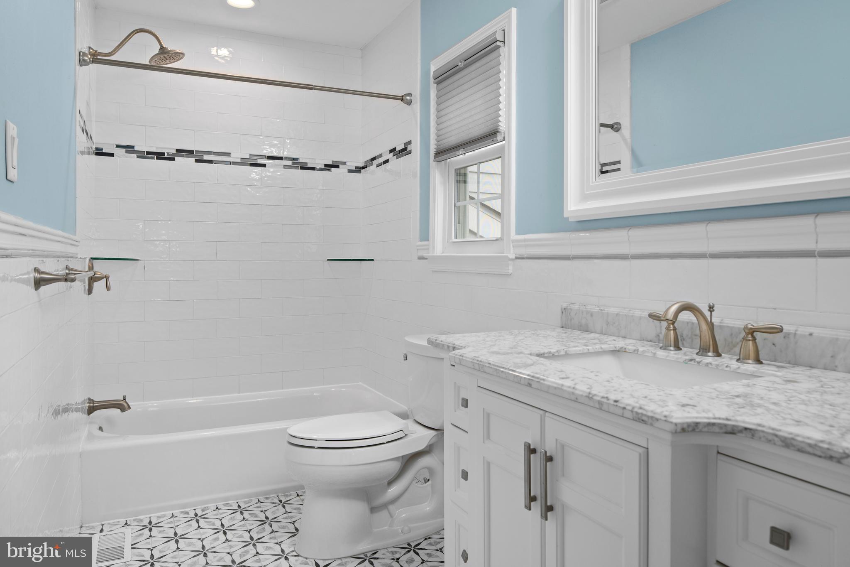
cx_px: 425
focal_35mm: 24
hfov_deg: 73.7
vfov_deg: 53.1
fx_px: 567
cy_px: 284
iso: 800
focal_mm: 24
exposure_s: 1/10
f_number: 8
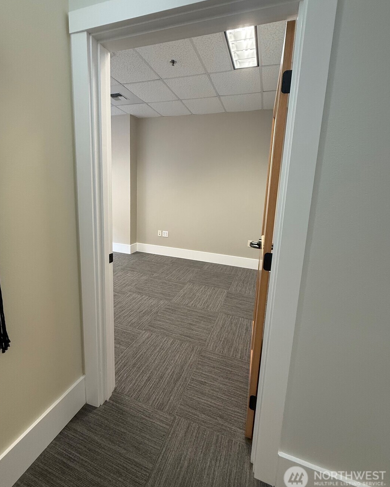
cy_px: 228
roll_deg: -3.8
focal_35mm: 15
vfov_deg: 96.7
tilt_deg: -9.0
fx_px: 216
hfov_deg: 84.0
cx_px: 197
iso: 320
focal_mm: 2.22
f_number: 2.2
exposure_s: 1/120
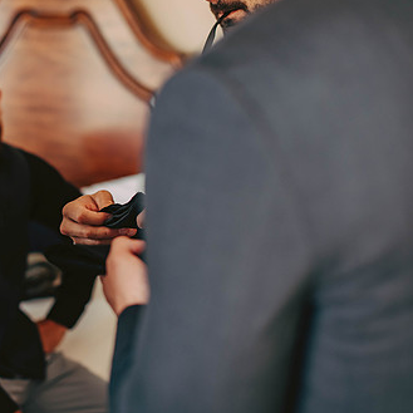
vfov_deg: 23.1
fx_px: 1012
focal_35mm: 75
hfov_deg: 22.8
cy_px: 196
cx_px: 90
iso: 500
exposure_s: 1/160
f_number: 2
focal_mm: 50
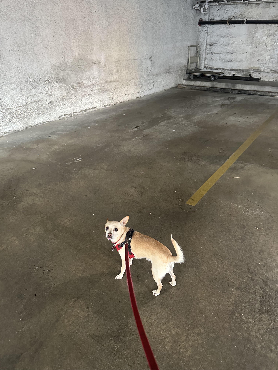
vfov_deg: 71.6
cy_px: 185
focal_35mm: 24
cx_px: 139
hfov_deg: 56.8
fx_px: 257
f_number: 1.78
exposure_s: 1/40
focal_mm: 6.86
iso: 800
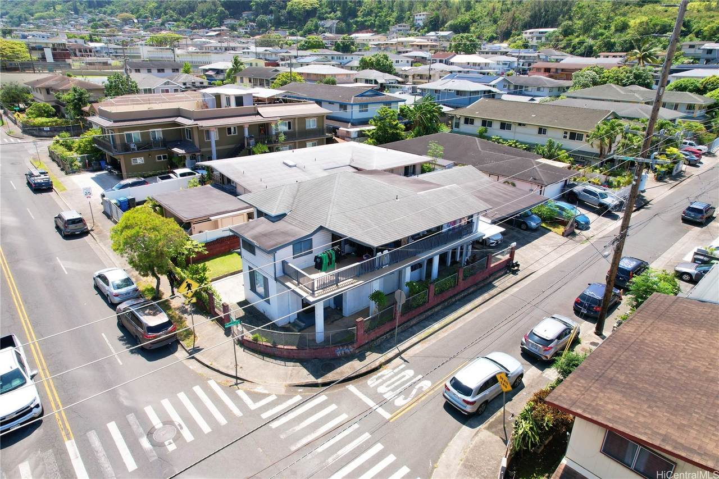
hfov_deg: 78.6
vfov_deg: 57.2
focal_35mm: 22
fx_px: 439
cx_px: 360
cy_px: 240
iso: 150
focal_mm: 8.38
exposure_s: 1/1250
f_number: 2.8
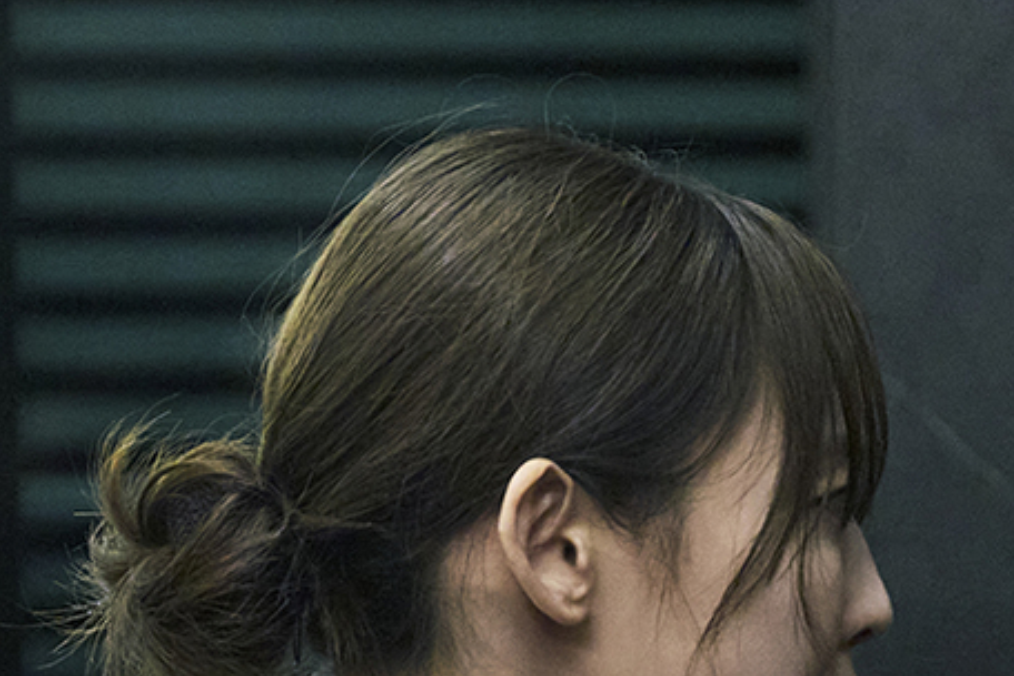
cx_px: 1107
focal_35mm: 316
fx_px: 8900
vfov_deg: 4.3
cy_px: 1061
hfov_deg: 6.5
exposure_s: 1/125
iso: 6400
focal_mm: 100
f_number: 3.2
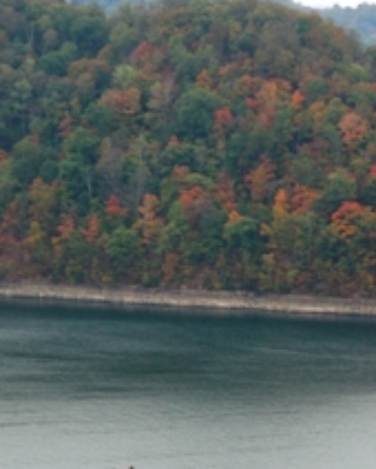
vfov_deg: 8.7
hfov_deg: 6.9
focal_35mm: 223
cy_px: 272
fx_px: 3097
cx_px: 190
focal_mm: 75
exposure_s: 1/60
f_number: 5.3
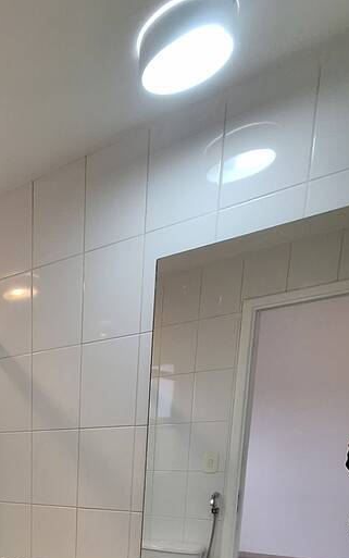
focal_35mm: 29
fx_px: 441
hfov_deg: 33.7
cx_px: -84
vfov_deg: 53.5
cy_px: 534
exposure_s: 1/40
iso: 125
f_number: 2.2
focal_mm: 1.74
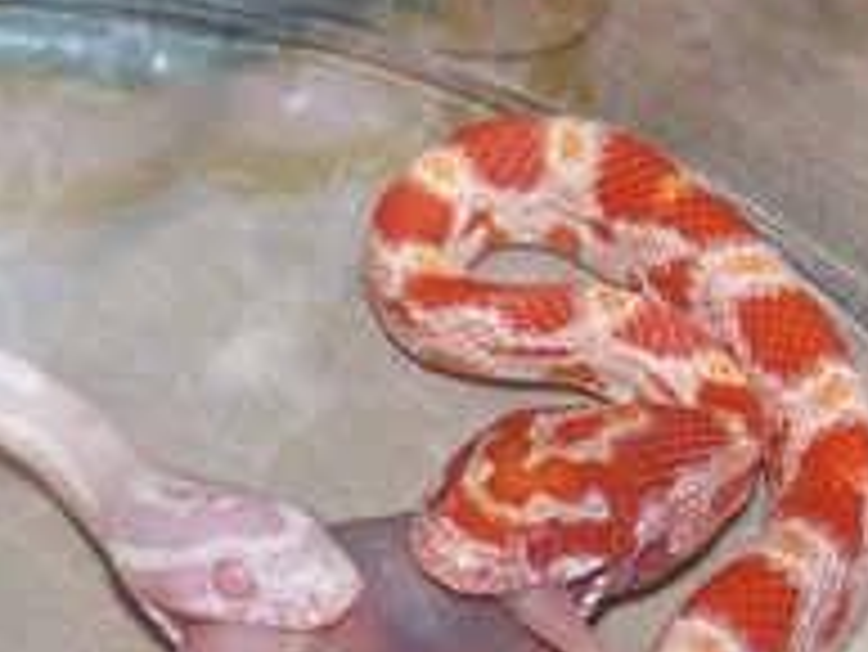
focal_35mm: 222
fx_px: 5570
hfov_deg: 8.9
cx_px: -9
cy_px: 949
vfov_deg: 6.6
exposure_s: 1/80
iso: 80
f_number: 3.2
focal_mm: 11.1
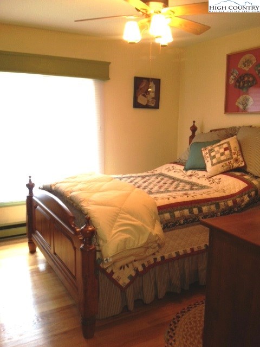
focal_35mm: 35
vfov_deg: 52.6
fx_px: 351
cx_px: 130
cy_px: 174
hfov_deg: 40.7
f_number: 2.4
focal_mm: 4.28
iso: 125
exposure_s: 1/20
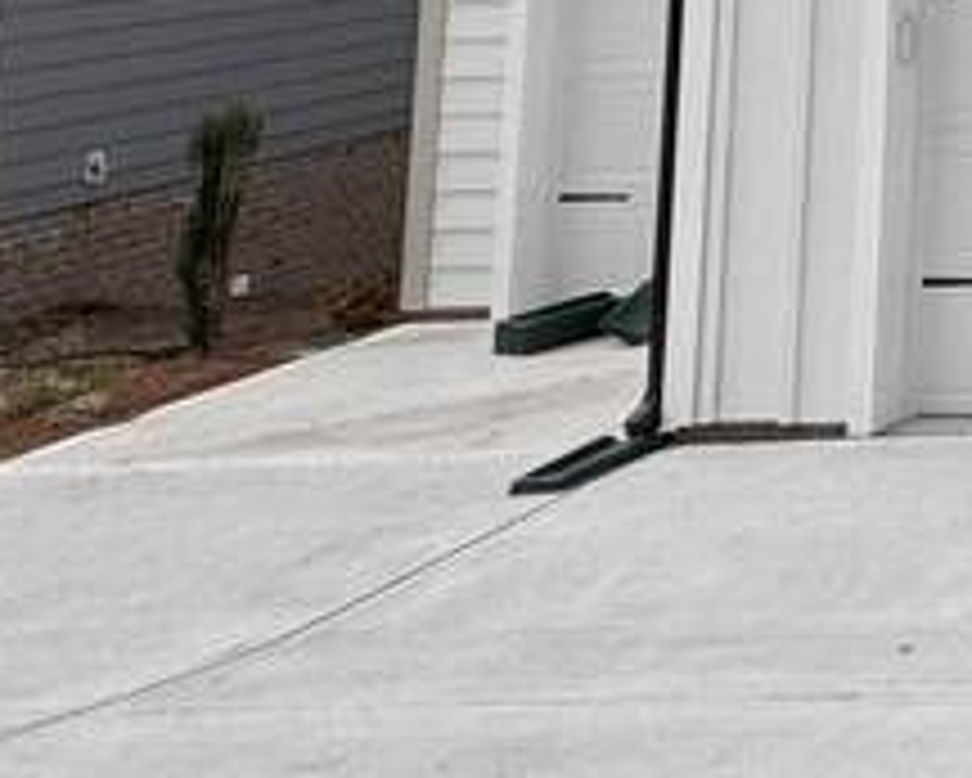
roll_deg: +1.2
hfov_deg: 15.7
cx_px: 2182
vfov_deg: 16.9
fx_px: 2331
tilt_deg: +7.1
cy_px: -445
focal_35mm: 81
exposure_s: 1/2028
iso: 50
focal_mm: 2.22
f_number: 2.2
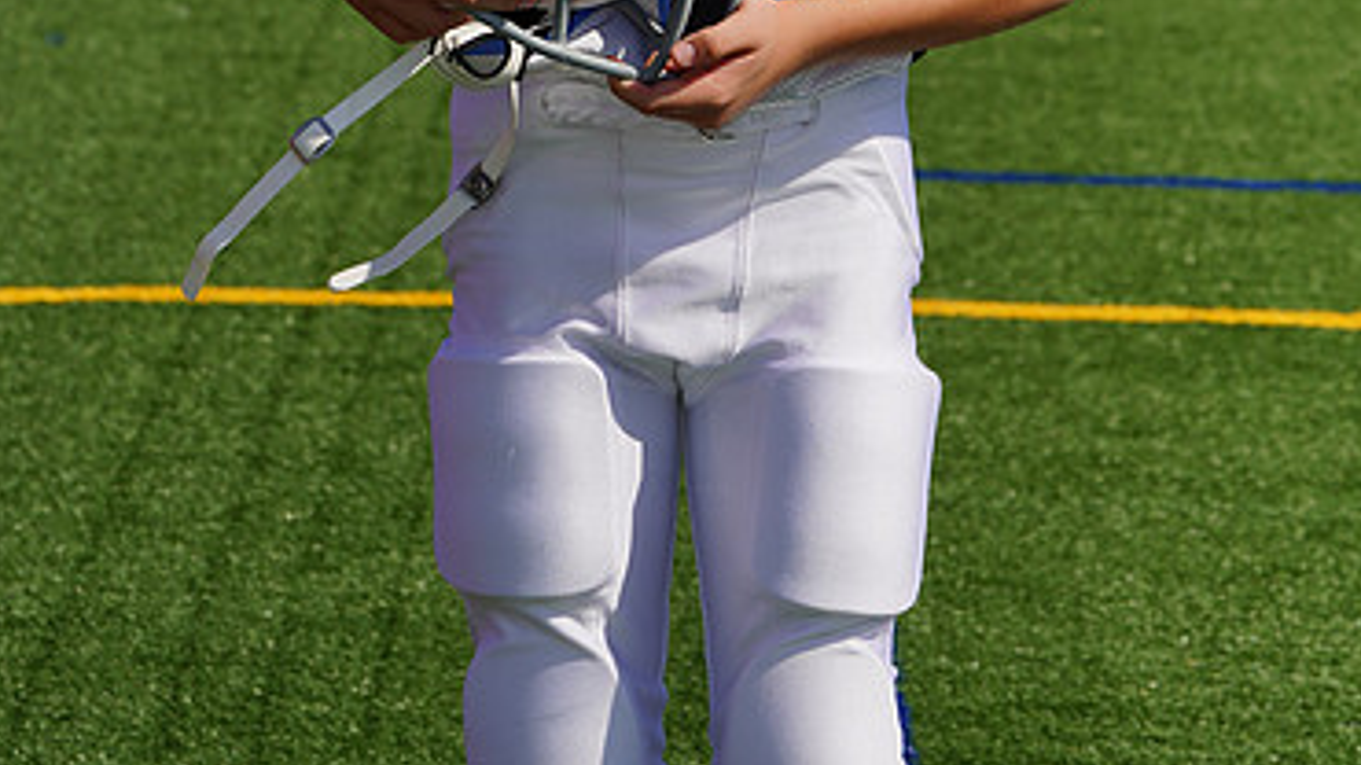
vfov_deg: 3.6
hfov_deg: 6.4
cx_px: 695
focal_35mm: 338
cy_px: -246
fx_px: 12196
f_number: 14
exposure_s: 1/250
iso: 100
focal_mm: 206
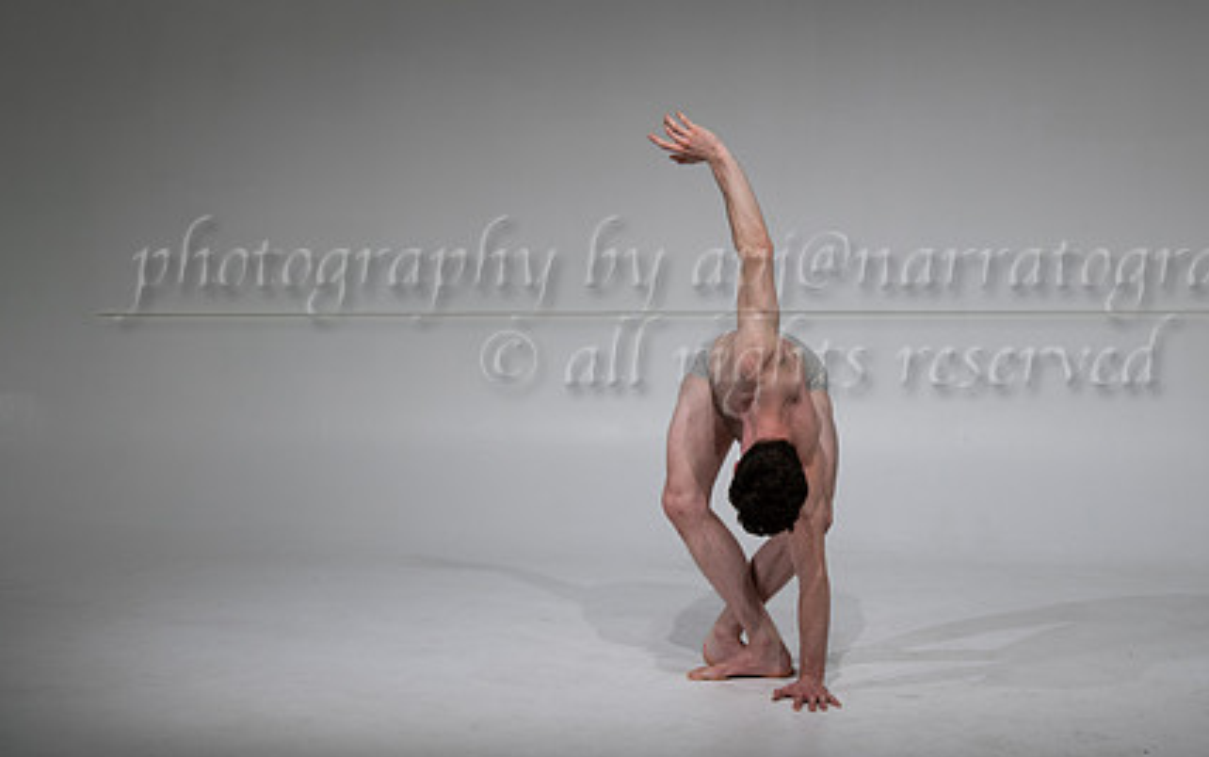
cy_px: 309
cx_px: 788
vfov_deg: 18.9
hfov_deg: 29.6
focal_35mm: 69
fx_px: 2275
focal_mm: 50
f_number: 4
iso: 400
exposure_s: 1/250
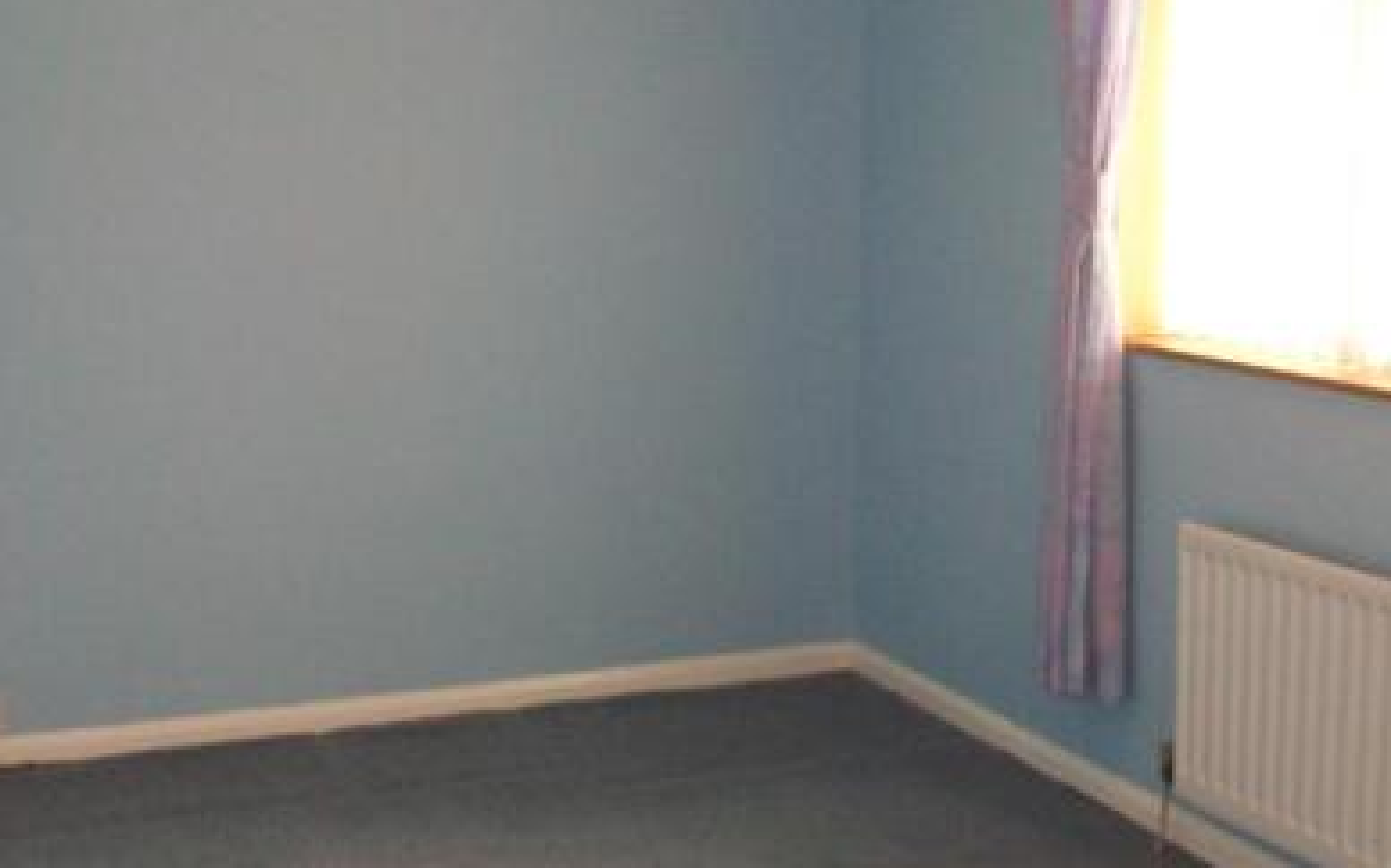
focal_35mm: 51
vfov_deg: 25.2
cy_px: 303
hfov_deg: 39.5
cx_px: 787
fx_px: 1932
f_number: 2.8
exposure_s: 1/50
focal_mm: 5.7
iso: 120
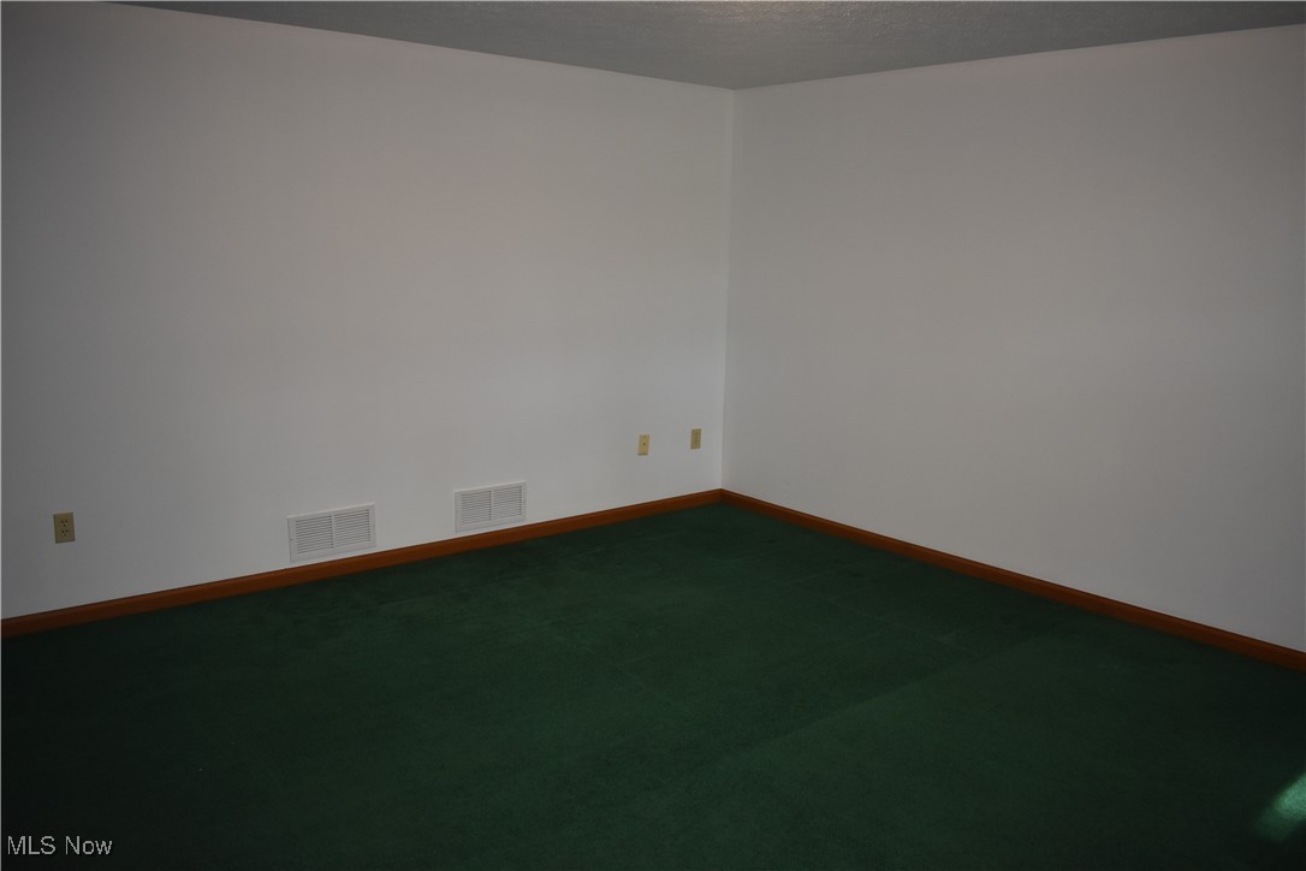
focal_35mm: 27
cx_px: 653
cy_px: 436
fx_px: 979
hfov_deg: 67.4
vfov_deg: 47.9
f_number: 3.5
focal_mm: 18
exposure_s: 1/160
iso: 800
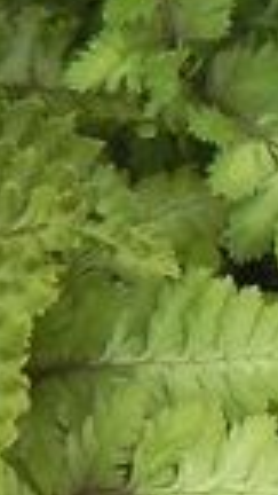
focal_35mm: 710
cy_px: -547
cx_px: -463
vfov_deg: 3.0
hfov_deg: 1.7
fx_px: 9304
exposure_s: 1/125
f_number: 4.5
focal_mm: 20.8
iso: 160
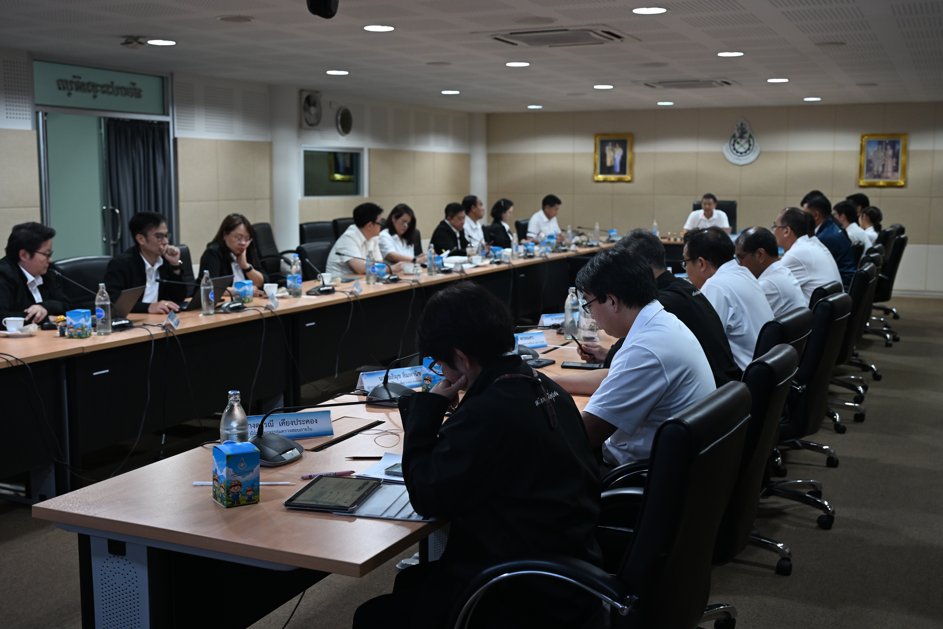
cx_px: 472
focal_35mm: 40
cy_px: 314
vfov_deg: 33.4
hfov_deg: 48.5
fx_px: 1048
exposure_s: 1/100
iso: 1600
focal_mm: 40
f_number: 4
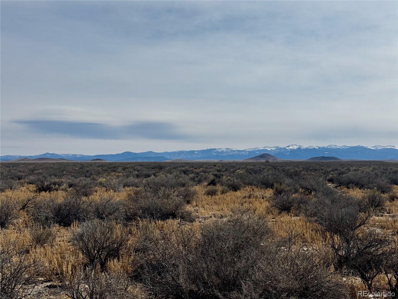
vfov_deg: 30.3
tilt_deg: +0.4
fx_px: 552
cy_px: 150
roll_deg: +0.1
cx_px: 199
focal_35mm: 48
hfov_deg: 39.7
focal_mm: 6.76
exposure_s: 1/10526
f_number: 1.78
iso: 64
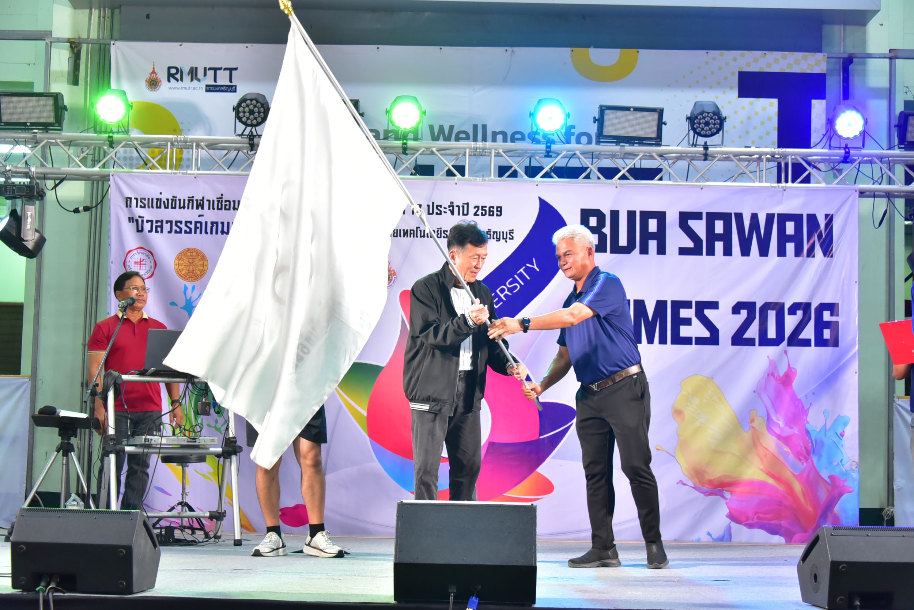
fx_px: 1575
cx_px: 457
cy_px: 305
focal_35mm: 62
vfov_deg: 21.9
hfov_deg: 32.4
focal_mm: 62
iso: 3200
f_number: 5.6
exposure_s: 1/200
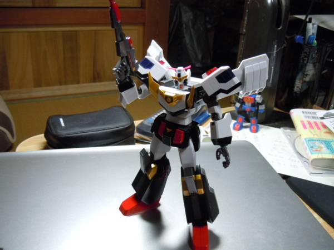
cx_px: 167
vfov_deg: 41.8
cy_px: 125
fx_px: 328
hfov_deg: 54.0
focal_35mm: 34
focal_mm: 6.2
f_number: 3.6
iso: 400
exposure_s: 1/40
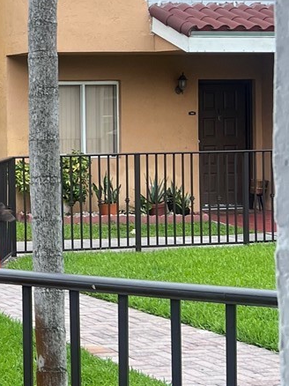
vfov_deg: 20.6
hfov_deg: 14.1
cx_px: -196
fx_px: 1059
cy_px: 115
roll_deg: +0.9
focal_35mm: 95
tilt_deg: -1.8
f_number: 1.5
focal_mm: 5.7
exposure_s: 1/152
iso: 40
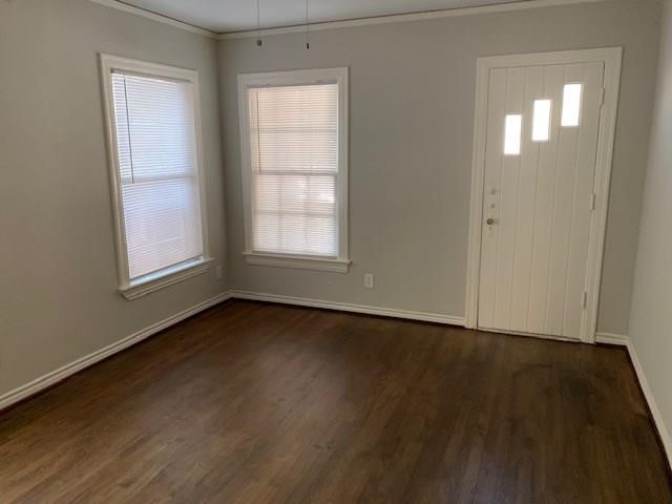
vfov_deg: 53.1
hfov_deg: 67.3
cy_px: 252
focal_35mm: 26
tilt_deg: -9.4
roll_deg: +0.8
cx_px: 336
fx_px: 505
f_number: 1.8
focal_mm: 4.25
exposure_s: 1/40
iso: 250
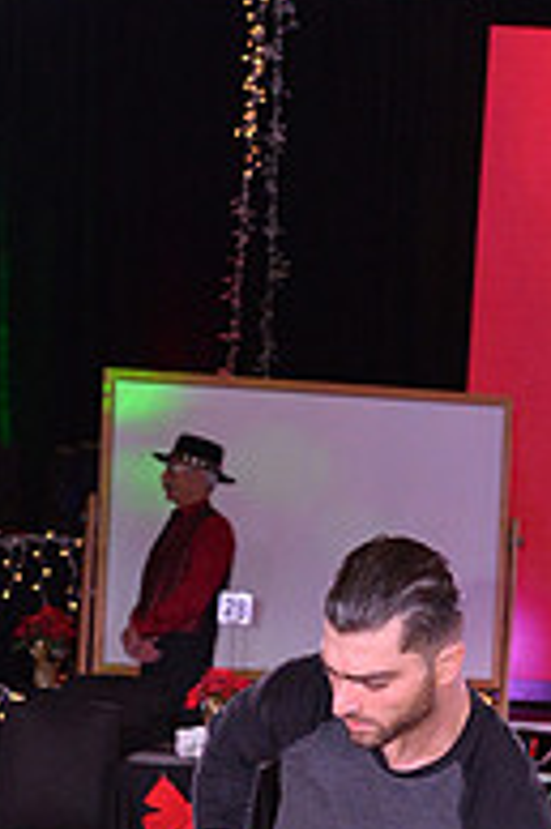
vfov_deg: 9.6
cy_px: 1209
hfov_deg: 6.6
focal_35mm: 209
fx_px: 4807
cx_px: 399
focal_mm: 70
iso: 2000
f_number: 6.3
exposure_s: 1/250
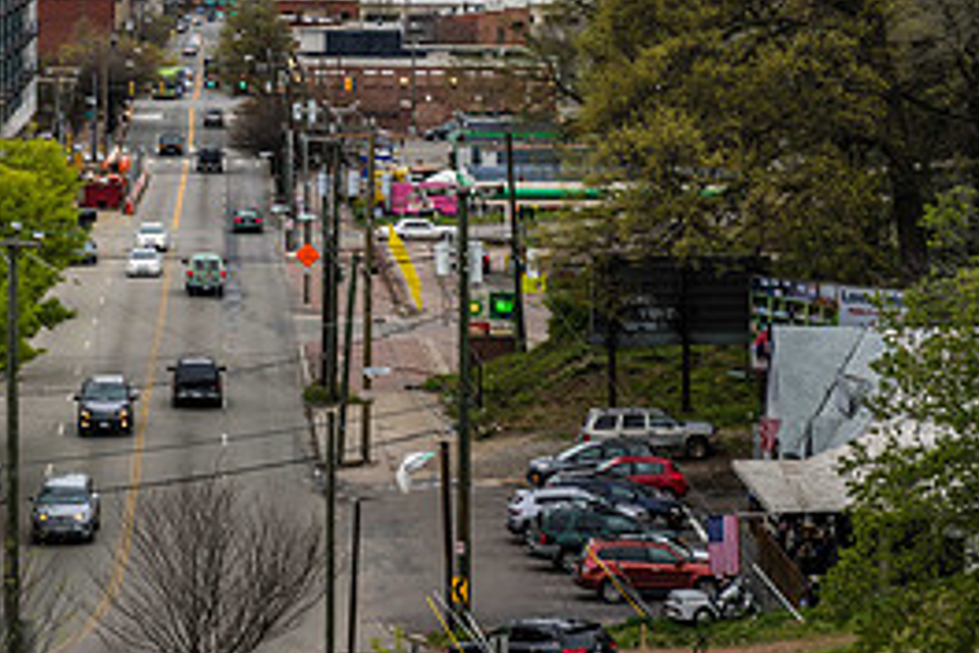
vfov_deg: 8.8
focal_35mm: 156
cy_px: 24
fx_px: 4242
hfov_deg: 13.0
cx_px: 11
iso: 100
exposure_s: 1/100
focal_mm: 70
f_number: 7.1
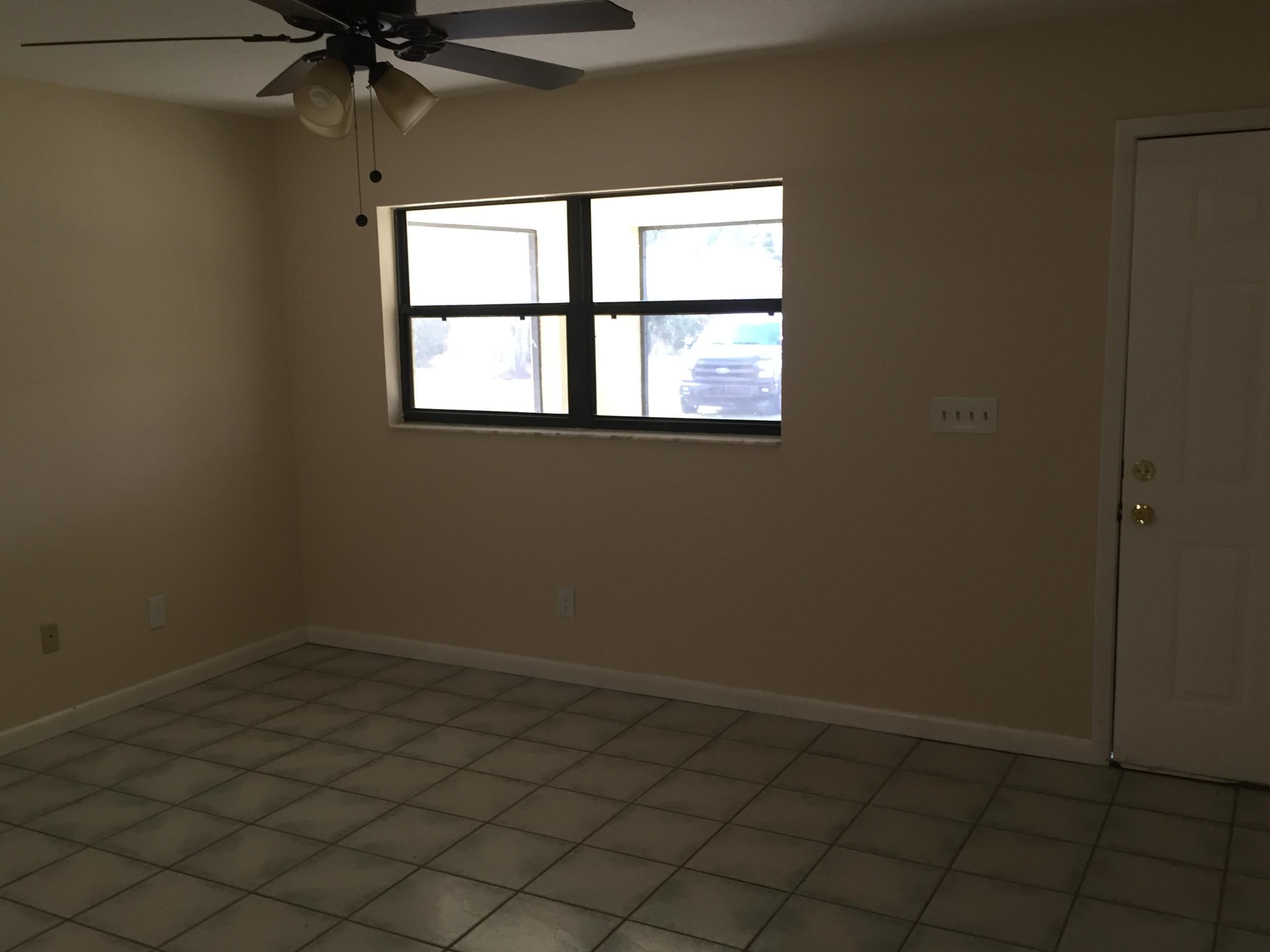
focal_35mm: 33
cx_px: 585
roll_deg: +1.7
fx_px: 1211
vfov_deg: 42.9
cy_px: 494
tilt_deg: -9.8
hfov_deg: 55.3
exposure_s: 1/30
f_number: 2.2
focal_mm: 4.15
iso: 64
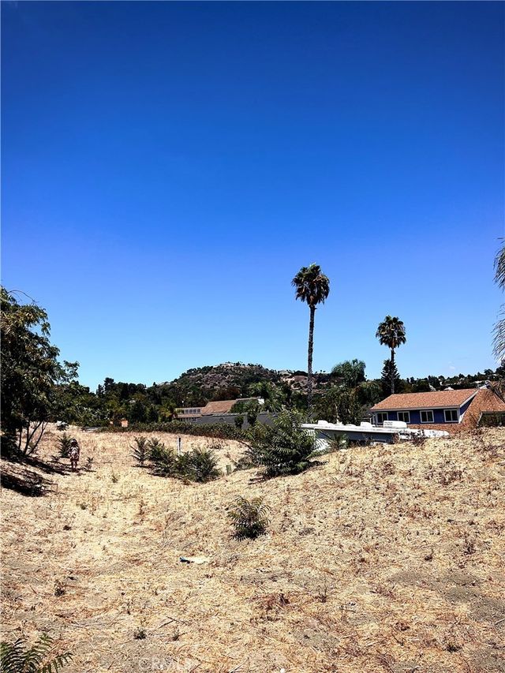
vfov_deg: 67.3
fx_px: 506
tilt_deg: +12.6
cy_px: 336
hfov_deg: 53.1
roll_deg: +2.3
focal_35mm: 26
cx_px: 252
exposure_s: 1/4854
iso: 50
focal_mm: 5.1
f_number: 1.6
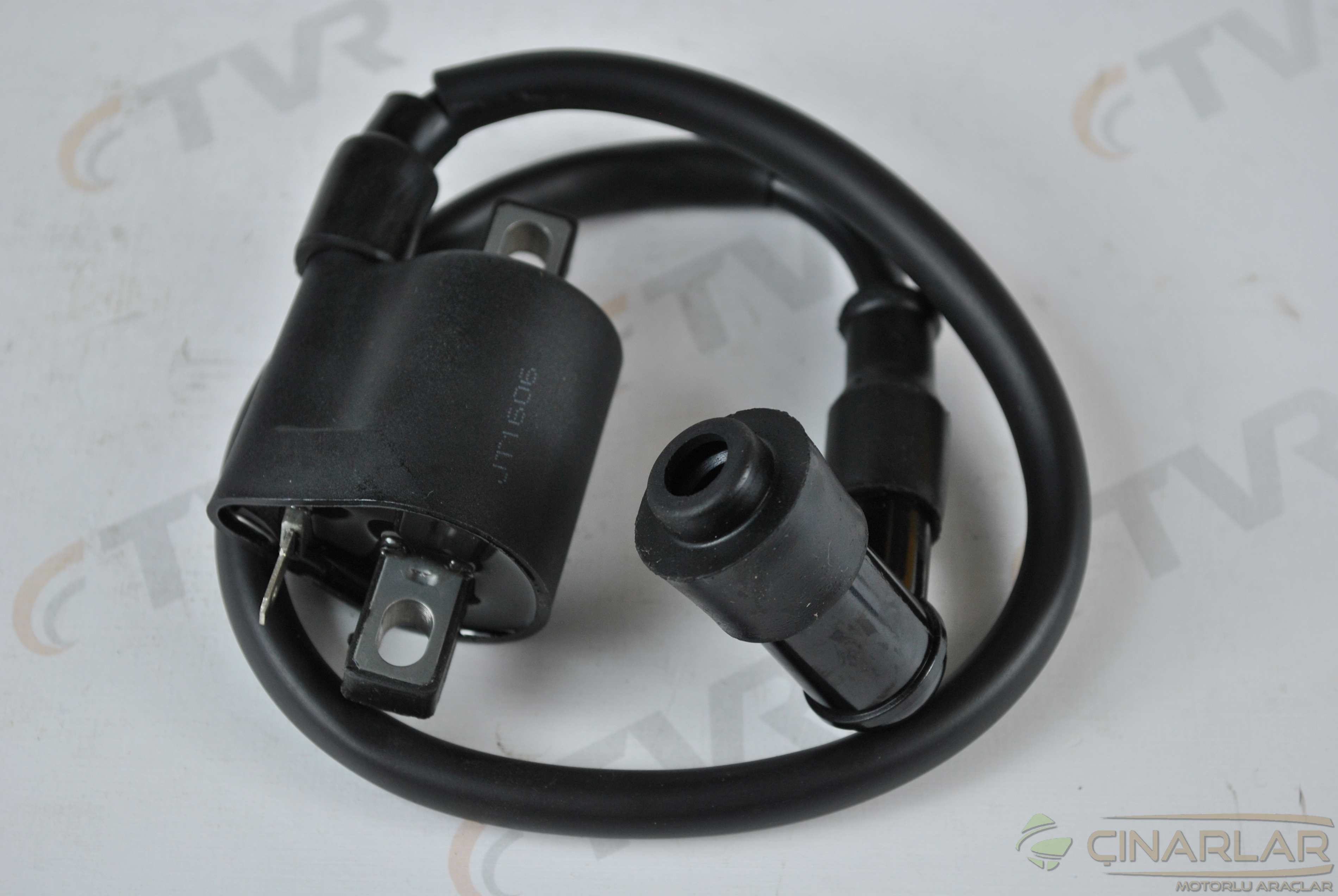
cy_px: 448
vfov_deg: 16.6
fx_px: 3070
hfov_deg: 24.6
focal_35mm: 82
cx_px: 669
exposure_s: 1/25
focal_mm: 55
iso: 200
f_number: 6.3
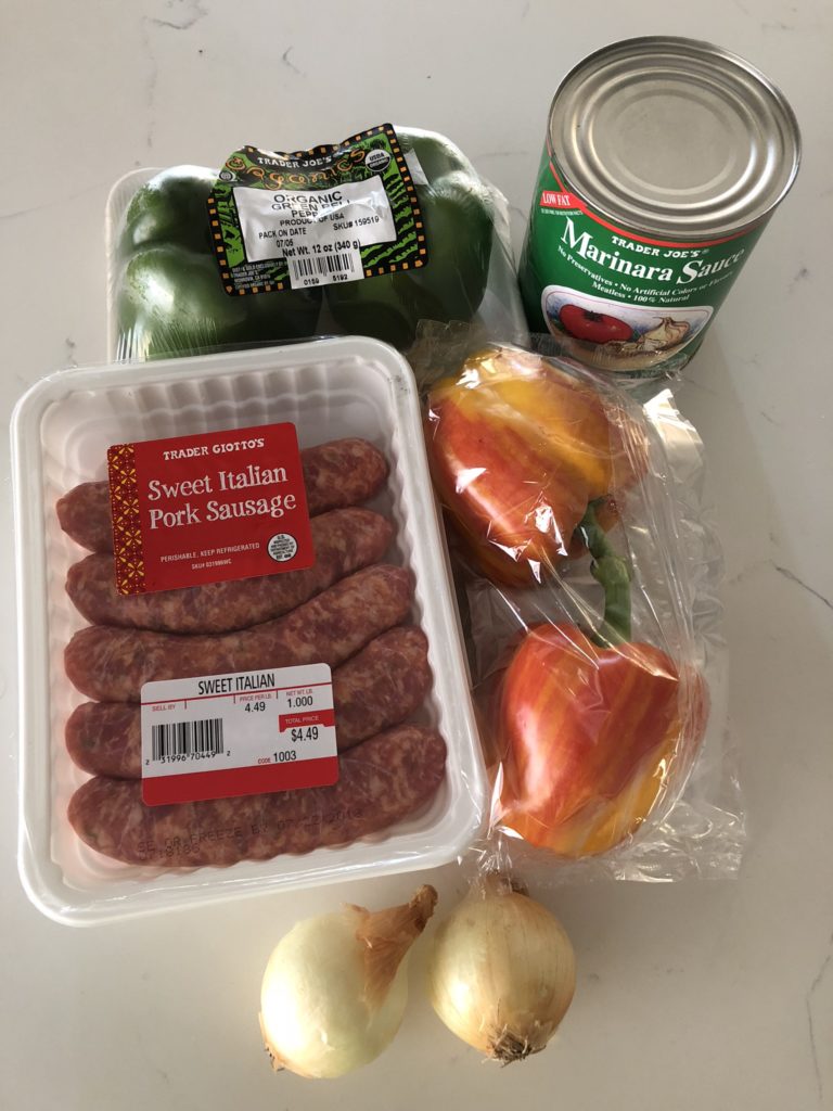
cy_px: 556
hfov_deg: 49.7
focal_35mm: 28
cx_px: 416
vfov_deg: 63.4
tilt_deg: -68.6
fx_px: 898
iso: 100
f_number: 1.8
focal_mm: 3.99
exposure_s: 1/13
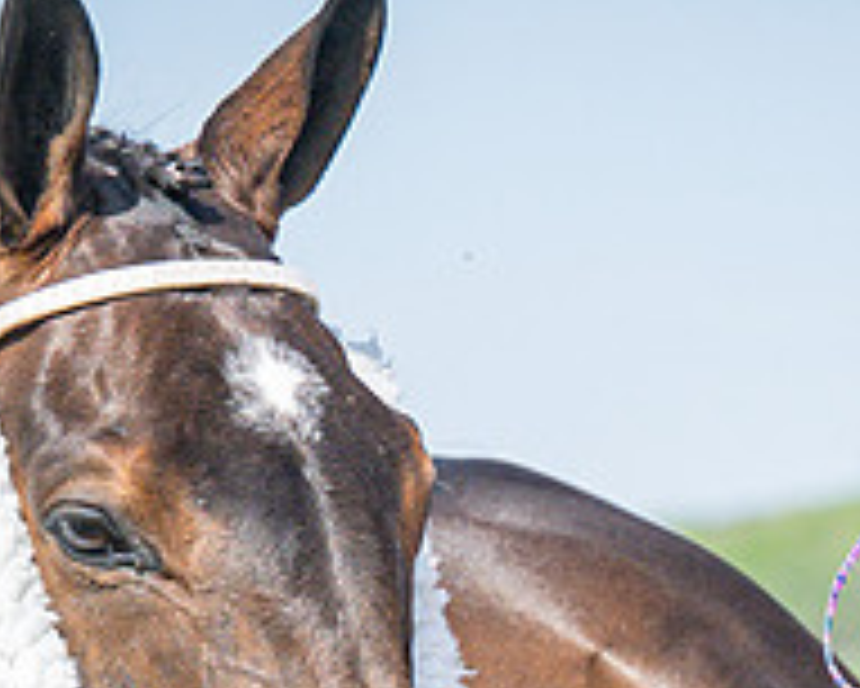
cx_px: 732
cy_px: 484
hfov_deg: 3.2
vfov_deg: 2.6
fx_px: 15356
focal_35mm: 603
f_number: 4
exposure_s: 1/3200
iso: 400
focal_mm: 86
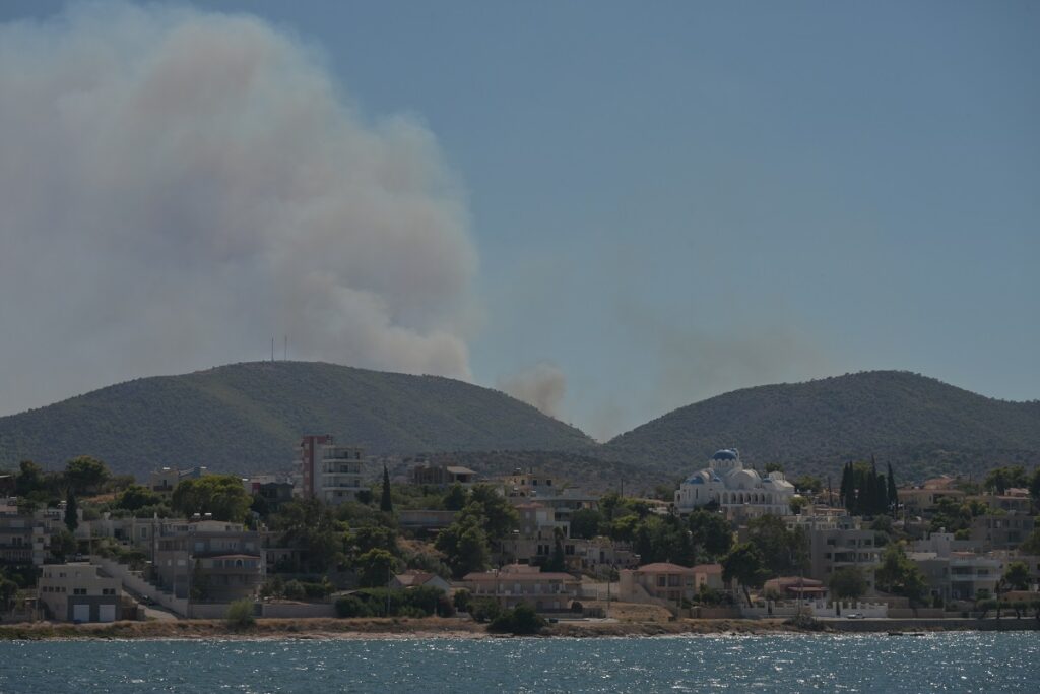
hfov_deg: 17.1
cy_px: 347
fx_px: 3467
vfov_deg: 11.4
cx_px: 520
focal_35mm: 120
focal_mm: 120
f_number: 9
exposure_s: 1/1000
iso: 100
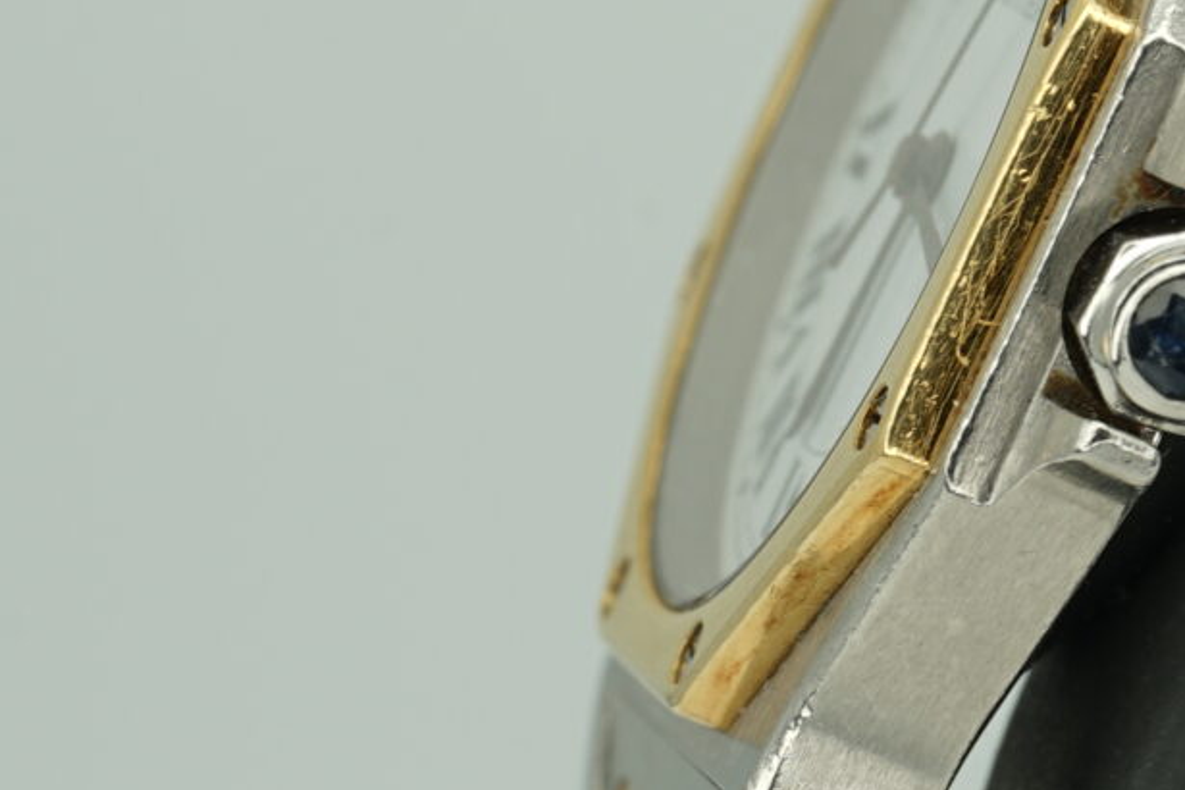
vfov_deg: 3.1
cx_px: 1711
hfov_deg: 4.7
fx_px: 14383
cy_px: 471
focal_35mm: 437
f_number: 11
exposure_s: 1/5
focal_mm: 105
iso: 80
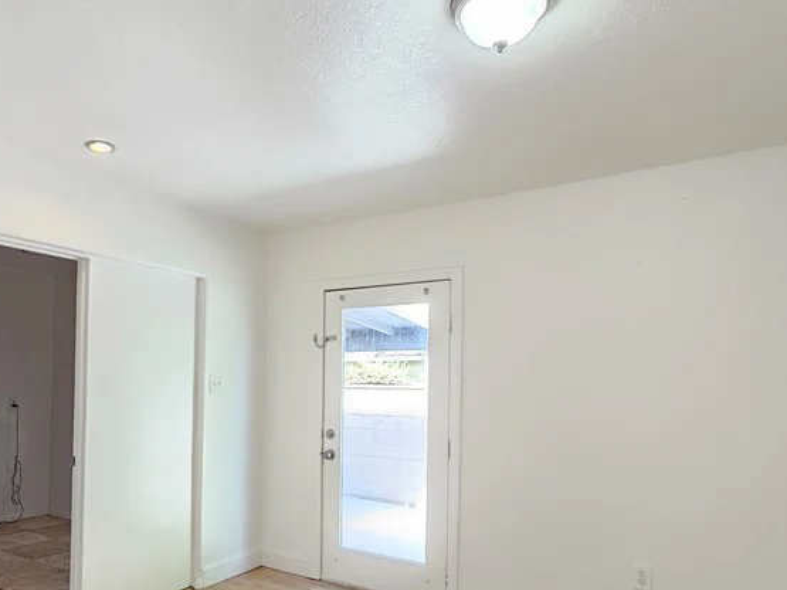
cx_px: 308
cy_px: 374
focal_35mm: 24
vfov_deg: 56.0
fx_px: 546
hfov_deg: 70.7
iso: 200
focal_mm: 2.2
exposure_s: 1/60
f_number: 2.2
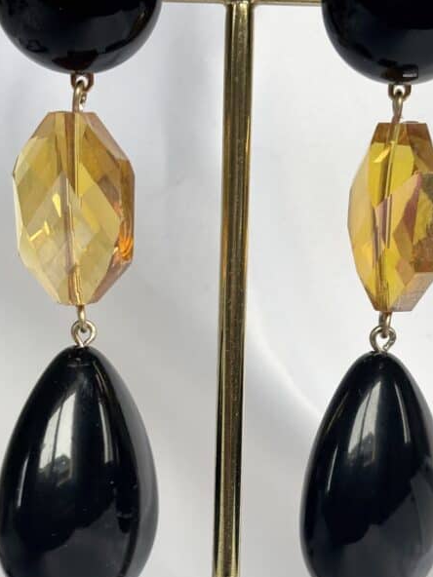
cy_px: 358
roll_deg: -0.9
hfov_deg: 16.4
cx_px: 231
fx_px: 1501
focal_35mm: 90
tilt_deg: -9.7
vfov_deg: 21.7
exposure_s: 1/121
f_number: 1.6
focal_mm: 5.96
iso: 40
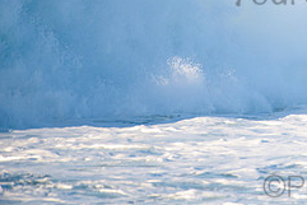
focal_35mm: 1203
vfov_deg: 1.1
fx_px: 10265
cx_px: 362
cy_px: -25
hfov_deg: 1.7
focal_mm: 500
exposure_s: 1/1600
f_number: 5.6
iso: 250
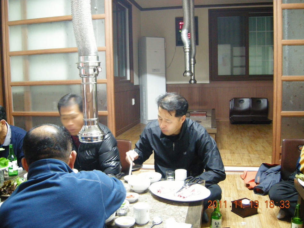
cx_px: 152
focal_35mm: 35
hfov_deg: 52.6
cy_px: 114
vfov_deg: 40.7
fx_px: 307
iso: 482
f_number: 2.7
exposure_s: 1/8
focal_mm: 7.5
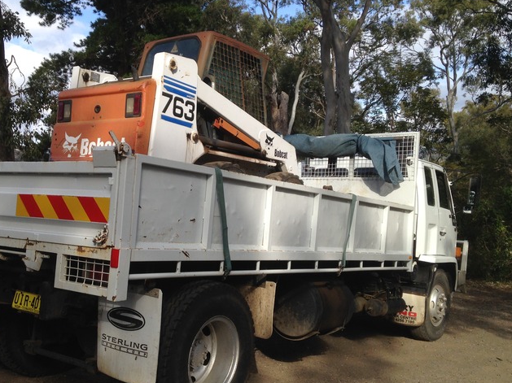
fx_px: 621
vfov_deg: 34.3
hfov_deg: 44.6
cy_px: 194
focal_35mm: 42
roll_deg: +2.8
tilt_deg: -2.4
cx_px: 210
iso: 50
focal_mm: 4.12
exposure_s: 1/1106
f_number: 2.4
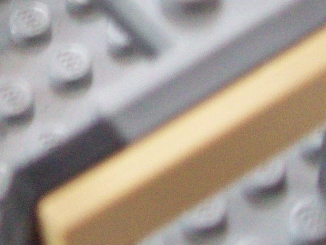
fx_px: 1516
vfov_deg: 9.0
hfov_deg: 12.0
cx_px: -62
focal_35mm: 161
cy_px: -96
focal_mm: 6
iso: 160
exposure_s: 1/14.1
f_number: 2.7
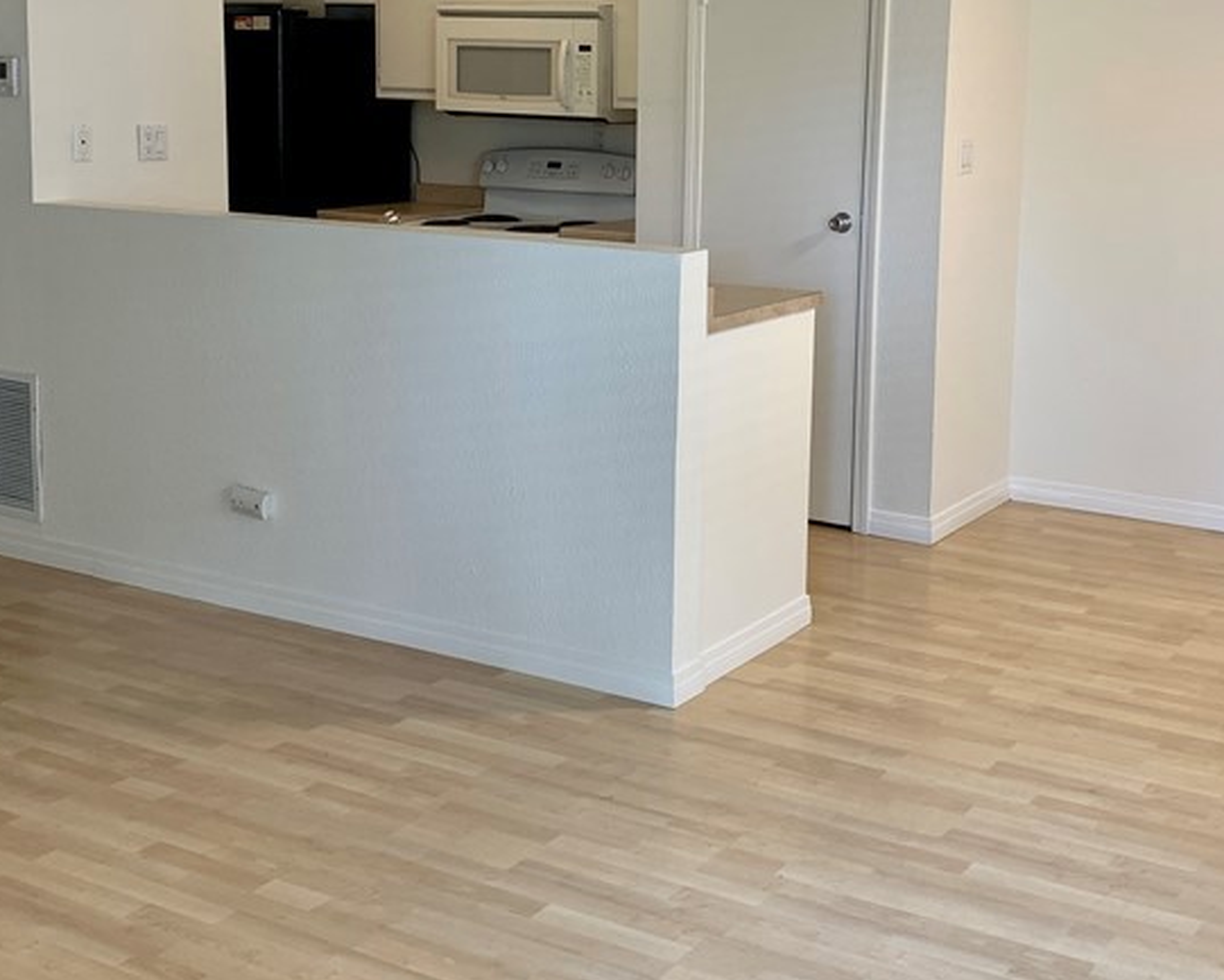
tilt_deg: -8.9
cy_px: 306
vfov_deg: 31.2
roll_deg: -1.5
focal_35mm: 48
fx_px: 1739
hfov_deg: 38.7
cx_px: 672
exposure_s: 1/60
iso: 64
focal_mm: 4.25
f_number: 1.8
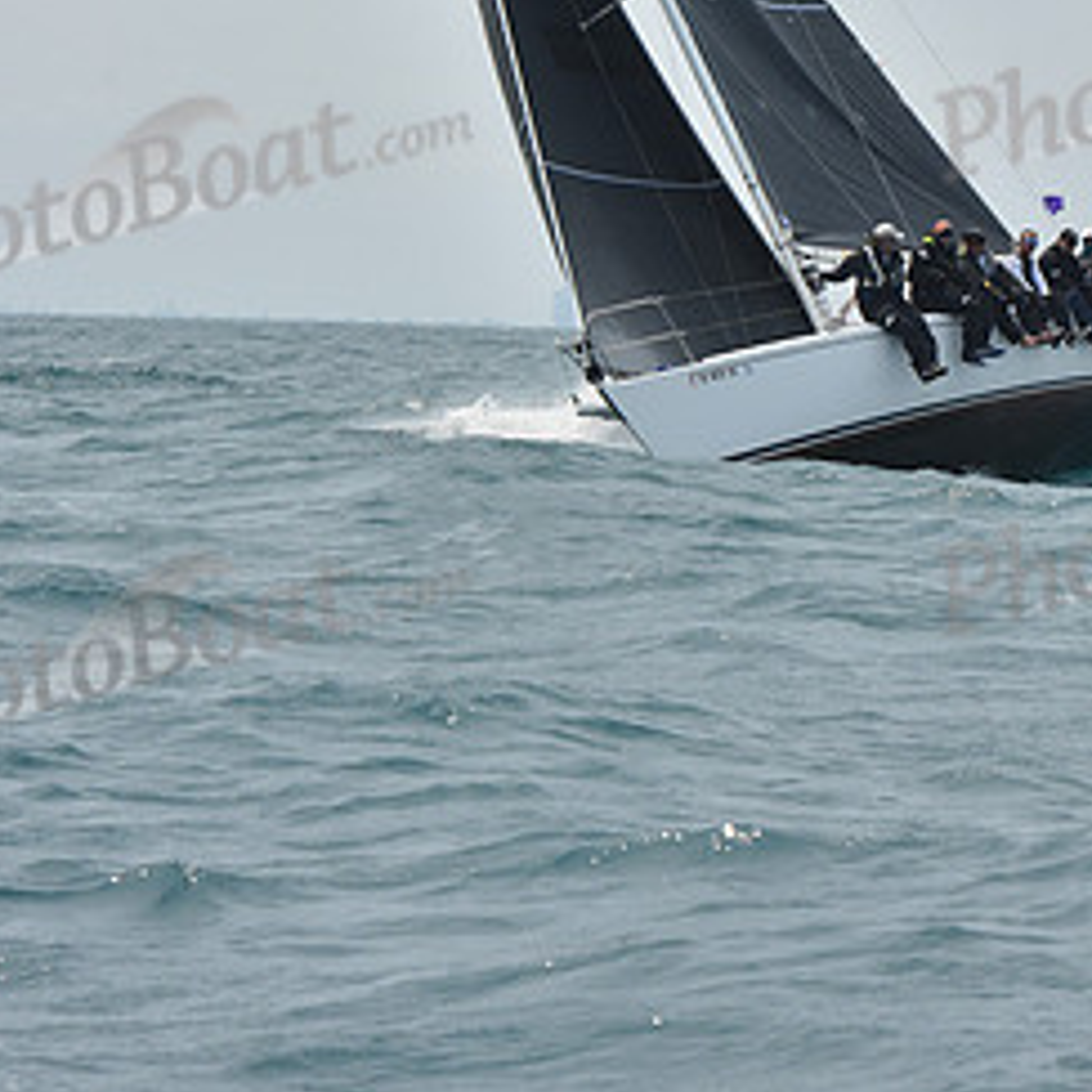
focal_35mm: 206
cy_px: -103
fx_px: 7352
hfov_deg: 8.5
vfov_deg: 8.4
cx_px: 705
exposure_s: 1/800
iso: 250
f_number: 11
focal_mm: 102
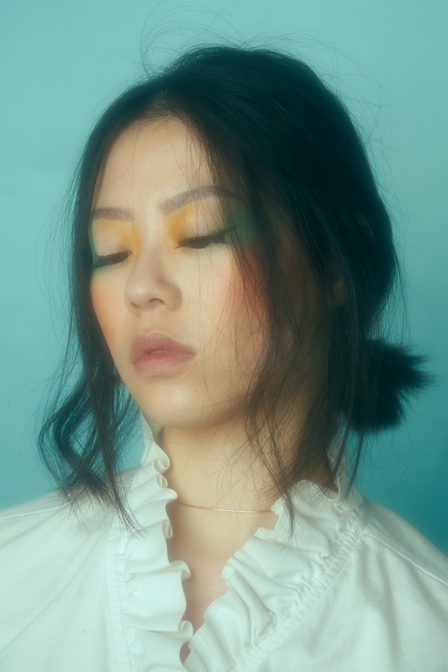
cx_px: 224
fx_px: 1531
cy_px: 336
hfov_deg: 16.7
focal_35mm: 82
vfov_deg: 24.8
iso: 320
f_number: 6.3
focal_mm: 55
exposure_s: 1/125
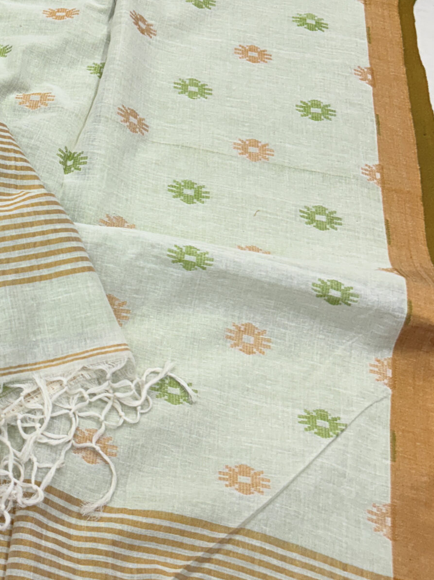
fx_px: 937
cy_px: 208
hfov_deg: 24.8
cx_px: -4
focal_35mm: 56
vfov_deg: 34.1
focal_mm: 5.96
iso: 100
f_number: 1.6
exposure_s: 1/100
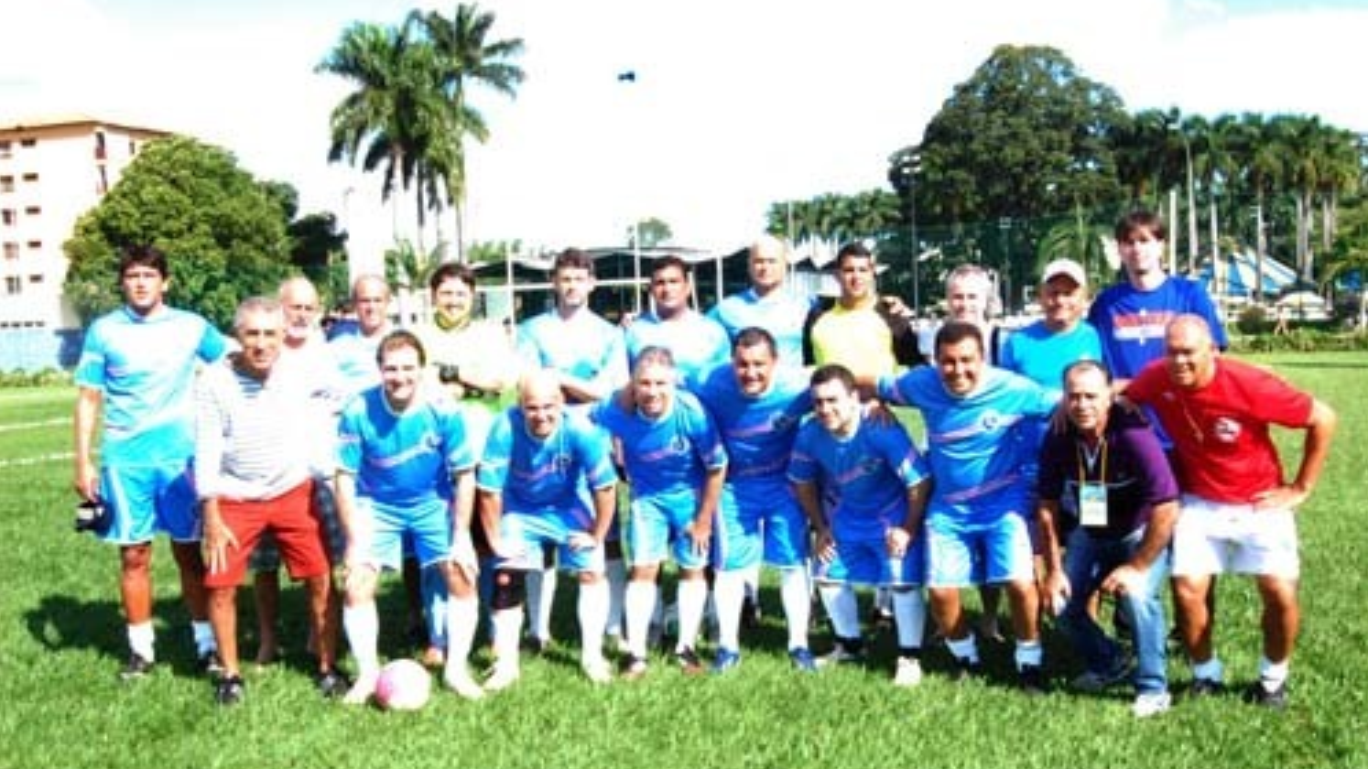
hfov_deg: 49.4
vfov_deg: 29.0
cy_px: 431
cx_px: 684
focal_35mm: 41
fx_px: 1487
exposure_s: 1/60
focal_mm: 26
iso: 1600
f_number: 25
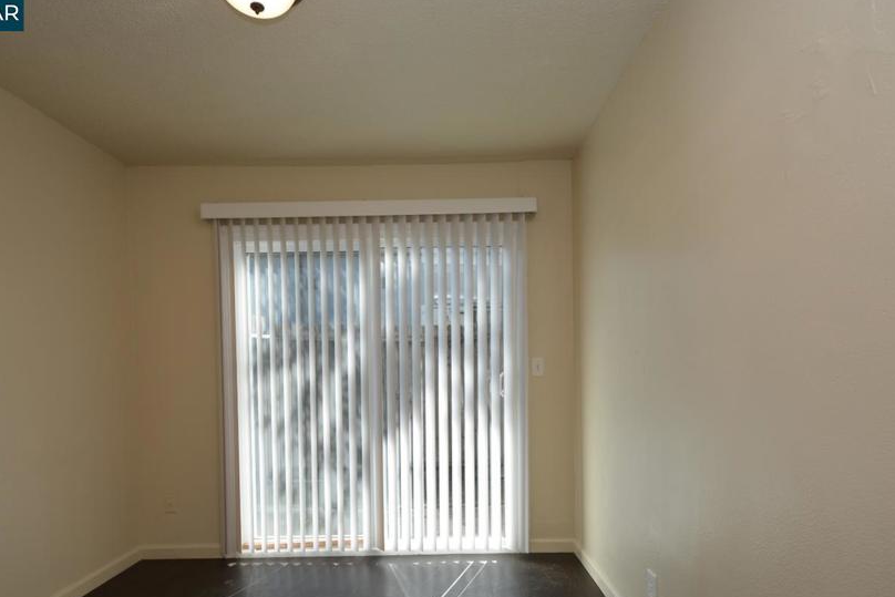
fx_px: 472
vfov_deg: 63.7
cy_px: 372
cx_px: 440
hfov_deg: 86.9
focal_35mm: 19
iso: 140
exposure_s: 1/125
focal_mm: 10
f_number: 5.6
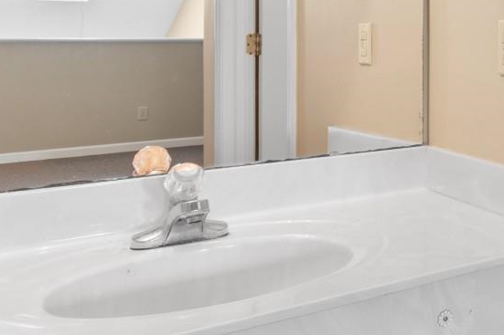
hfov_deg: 32.7
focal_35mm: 50
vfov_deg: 26.3
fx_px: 700
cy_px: 53
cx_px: 604
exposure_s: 1
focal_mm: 11.5
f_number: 4.8
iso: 100
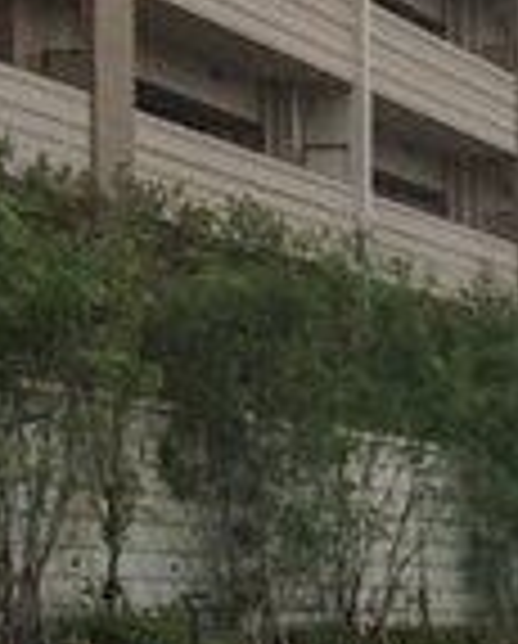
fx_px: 2751
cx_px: 1104
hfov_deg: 9.8
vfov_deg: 13.1
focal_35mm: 144
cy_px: 712
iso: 200
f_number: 2.4
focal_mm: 4.13
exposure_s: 1/2088
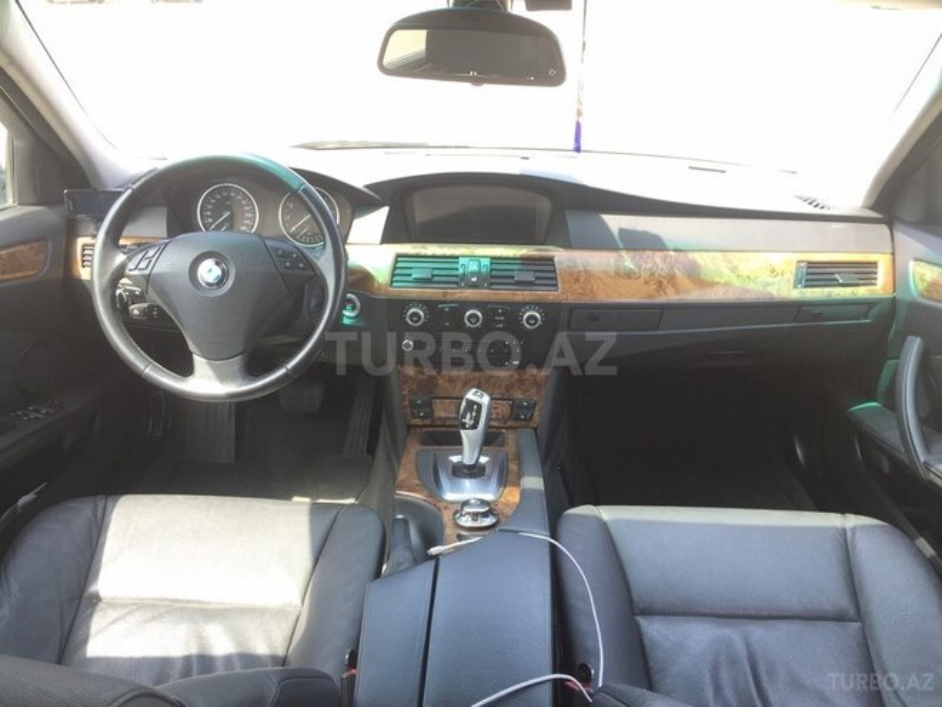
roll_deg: -0.5
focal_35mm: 29
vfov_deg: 48.2
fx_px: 789
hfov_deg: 61.7
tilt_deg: -24.7
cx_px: 471
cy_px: 354
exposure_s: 1/100
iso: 32
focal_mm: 4.15
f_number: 2.2
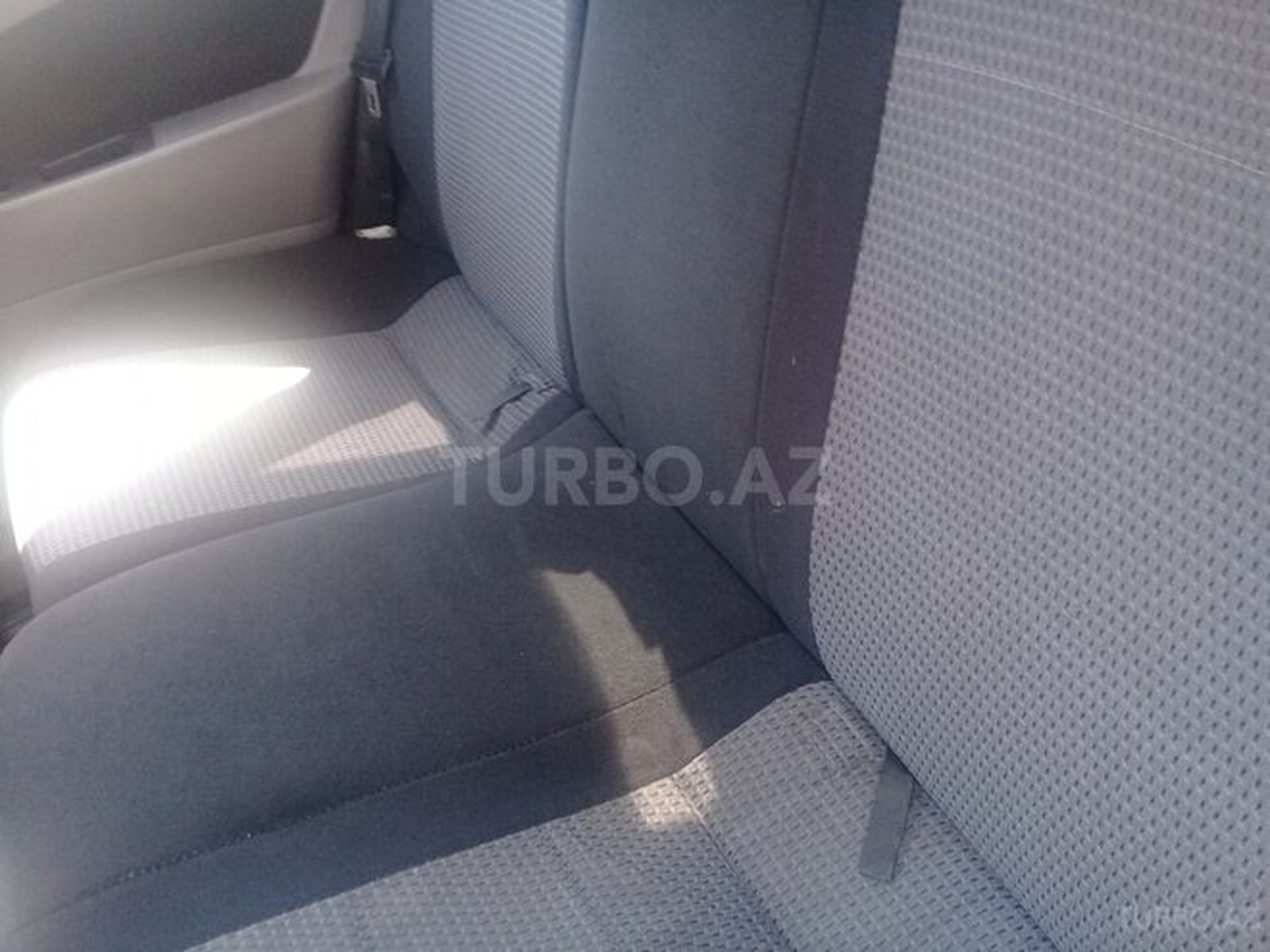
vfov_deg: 45.4
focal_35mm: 31
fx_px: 1137
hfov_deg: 58.4
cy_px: 476
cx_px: 635
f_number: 2.2
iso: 100
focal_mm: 3.3
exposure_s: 1/33
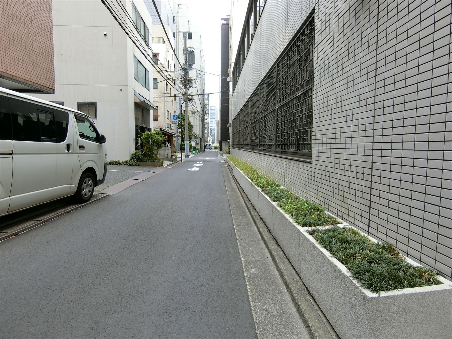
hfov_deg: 84.7
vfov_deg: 68.7
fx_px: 248
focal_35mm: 19
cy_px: 170
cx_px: 226
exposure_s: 1/160
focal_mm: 4.06
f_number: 2.7
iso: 80
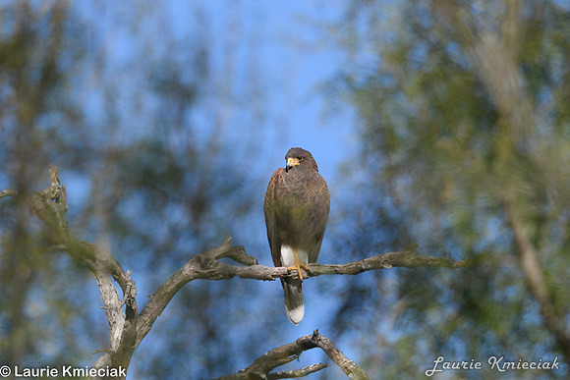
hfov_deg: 2.7
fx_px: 11877
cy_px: 190
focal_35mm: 750
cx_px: 285
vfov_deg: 1.8
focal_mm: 500
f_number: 6.3
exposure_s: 1/3200
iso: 720
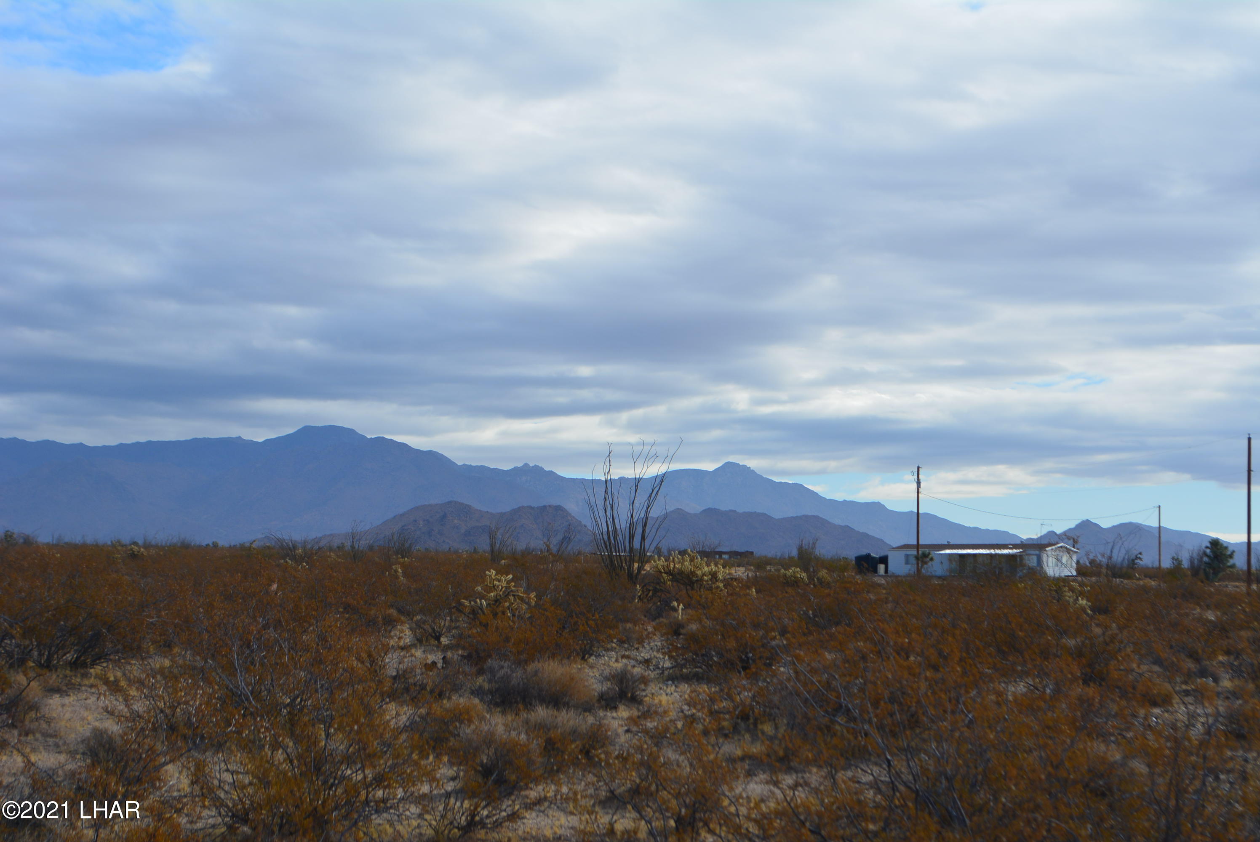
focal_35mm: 82
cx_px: 630
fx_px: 2890
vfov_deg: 16.6
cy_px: 421
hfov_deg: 24.6
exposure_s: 1/320
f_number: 10
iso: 200
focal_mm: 55
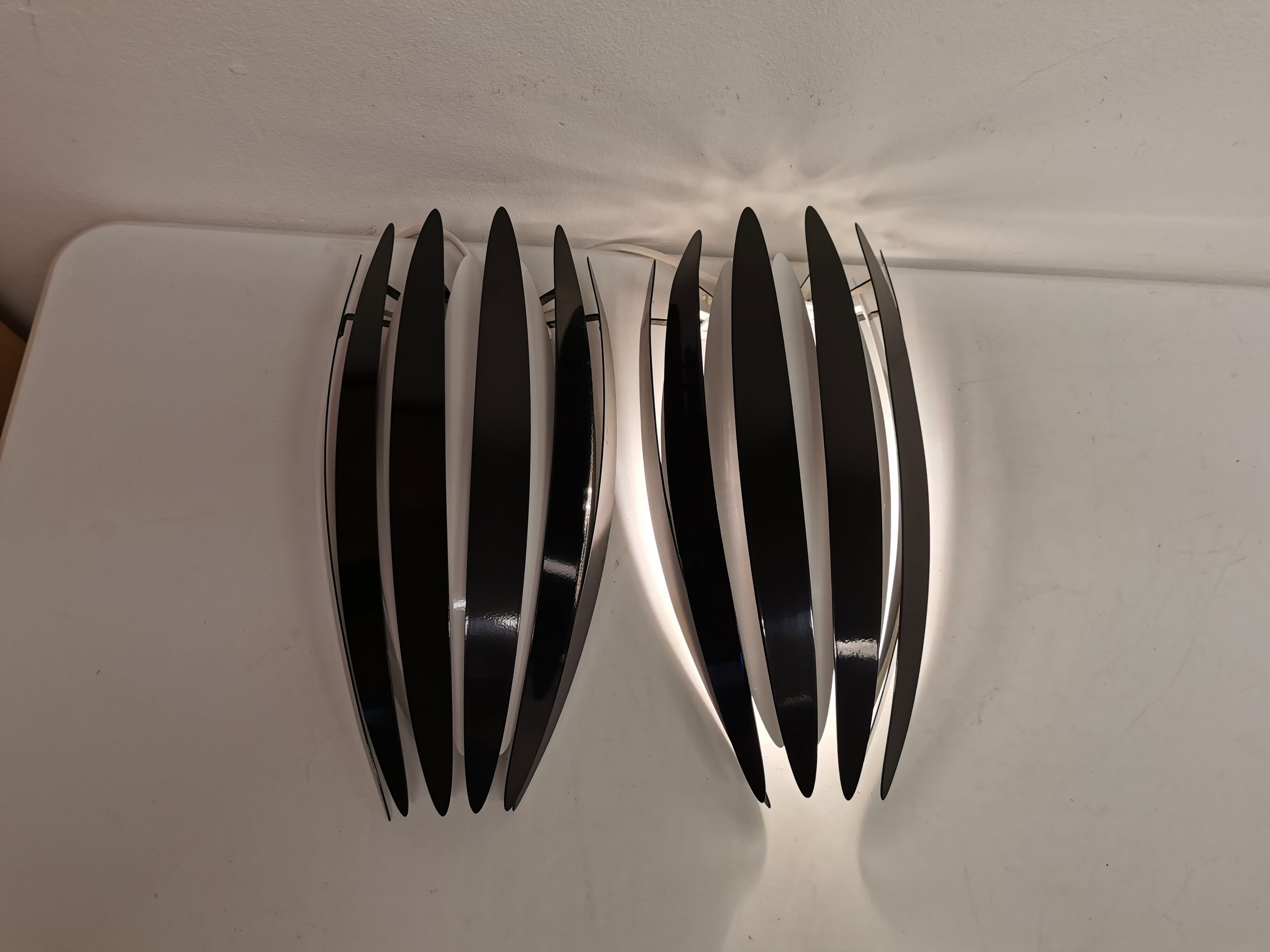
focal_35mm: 27
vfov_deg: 51.4
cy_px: 476
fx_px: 991
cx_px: 635
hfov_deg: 65.3
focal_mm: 5.56
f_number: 1.6
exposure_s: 1/108
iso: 50
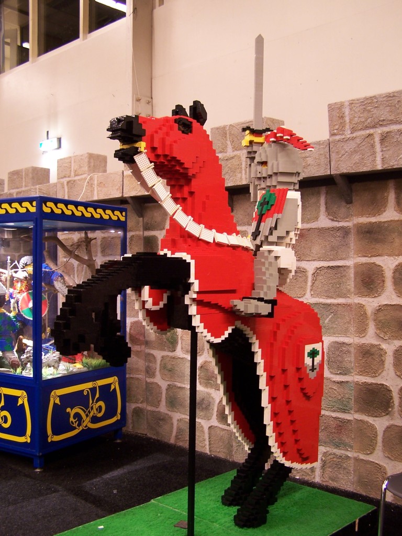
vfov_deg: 49.0
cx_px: 201
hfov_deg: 37.7
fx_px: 588
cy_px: 268
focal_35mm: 38
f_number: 2.8
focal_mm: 6.3
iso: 80
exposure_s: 1/2
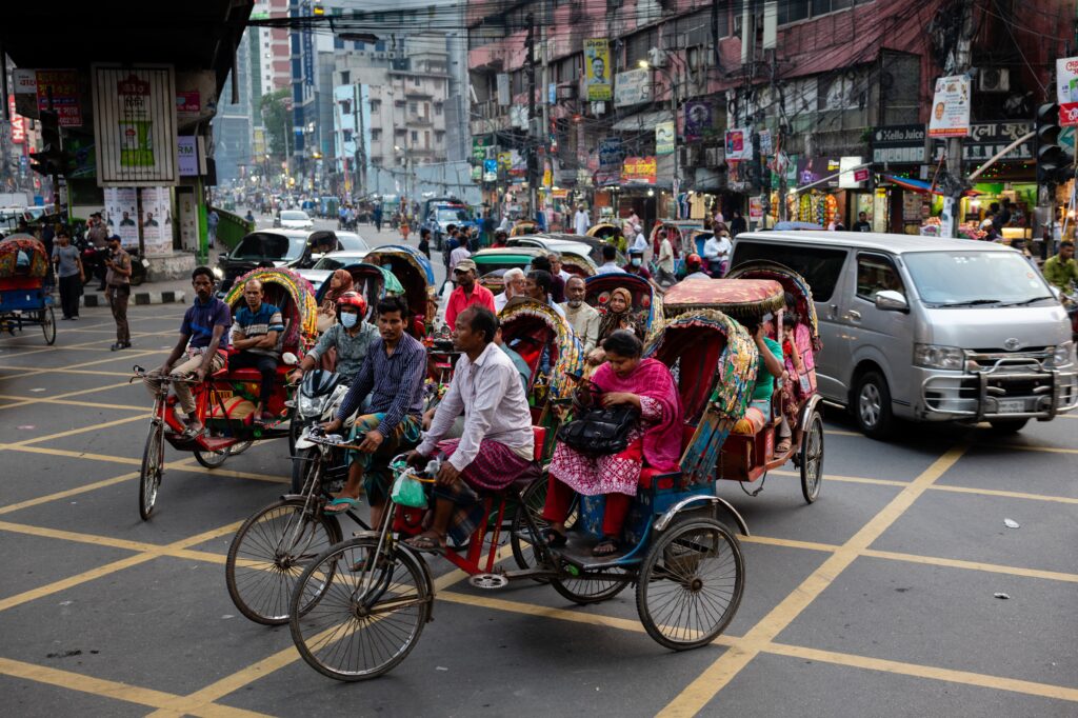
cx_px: 539
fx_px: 1257
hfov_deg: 46.4
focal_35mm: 42
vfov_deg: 31.9
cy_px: 359
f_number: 3.2
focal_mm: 42
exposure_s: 1/80
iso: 640
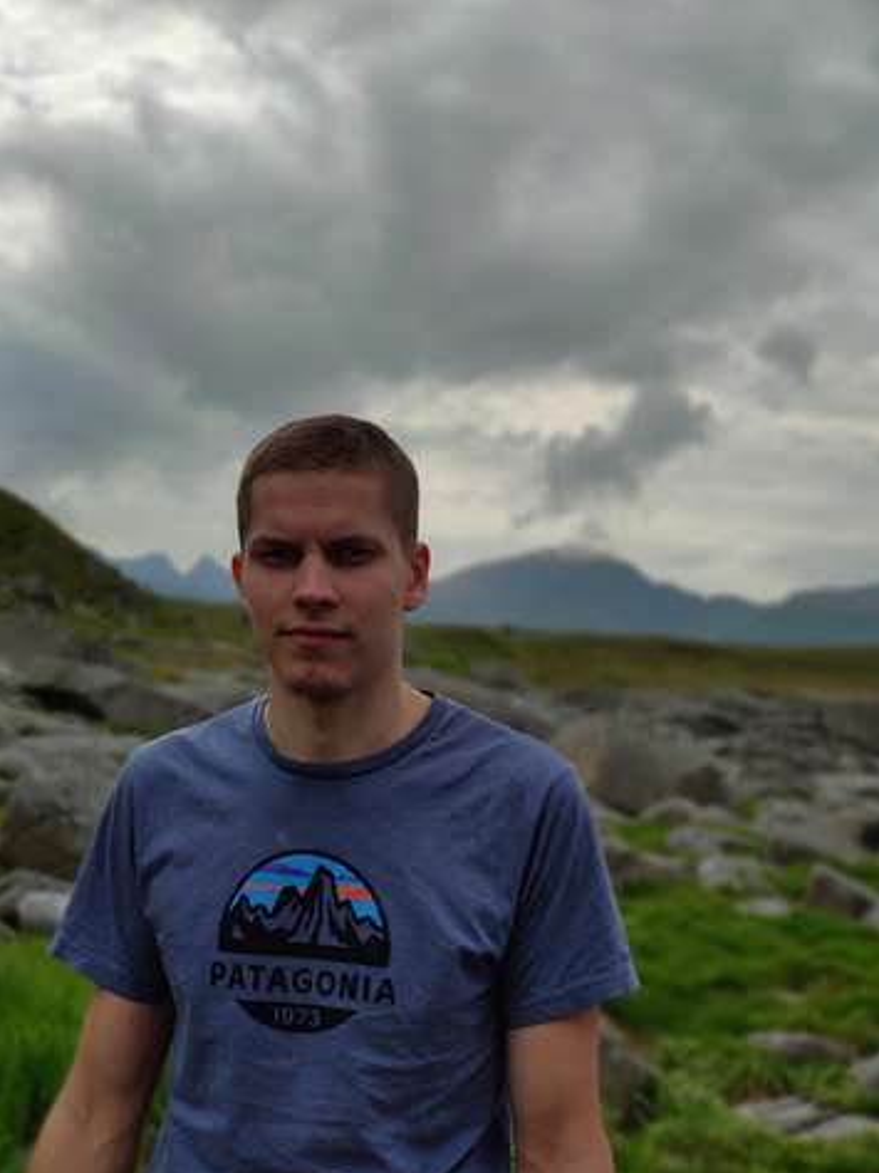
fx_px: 2542
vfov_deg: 26.0
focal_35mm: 75
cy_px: 589
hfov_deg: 19.6
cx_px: 441
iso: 100
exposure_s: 1/2820
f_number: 2.44
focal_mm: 6.95
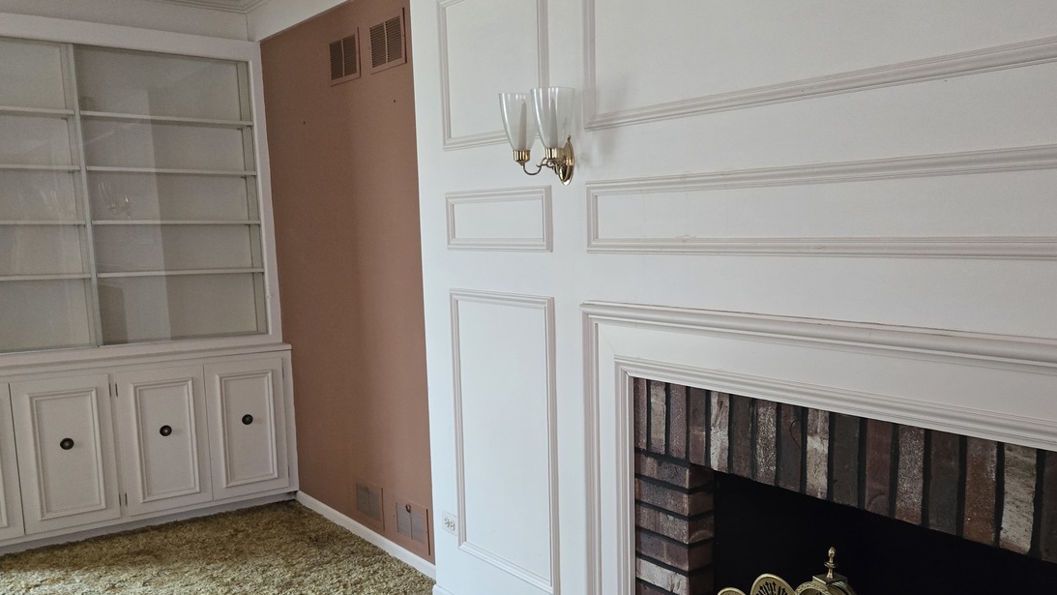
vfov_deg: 35.4
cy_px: 384
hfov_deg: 59.3
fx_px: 925
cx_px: 600
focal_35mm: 33
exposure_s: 1/120
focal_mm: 5.4
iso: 1000
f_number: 1.8
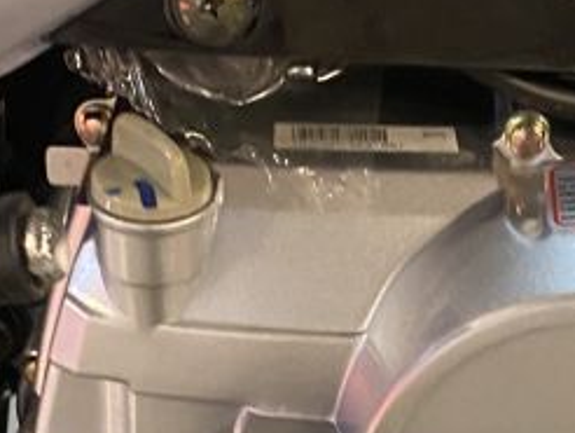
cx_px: 297
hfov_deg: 17.6
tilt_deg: -34.4
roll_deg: -0.2
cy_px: 528
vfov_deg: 12.9
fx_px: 1862
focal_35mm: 112
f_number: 1.8
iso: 500
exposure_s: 1/50
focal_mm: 4.25
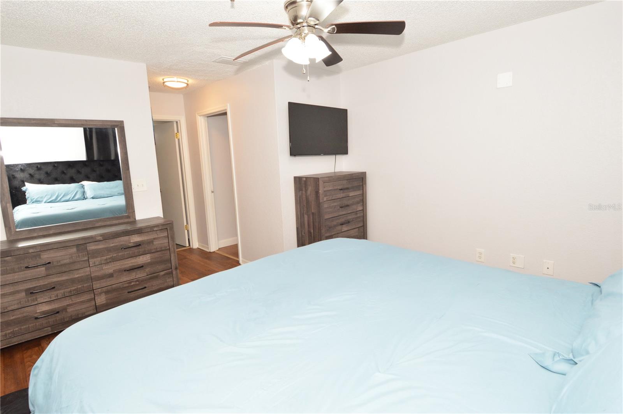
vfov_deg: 67.3
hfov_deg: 90.1
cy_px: 207
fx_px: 311
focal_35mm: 18
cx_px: 312
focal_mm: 12
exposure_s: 1/50
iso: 800
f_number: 8
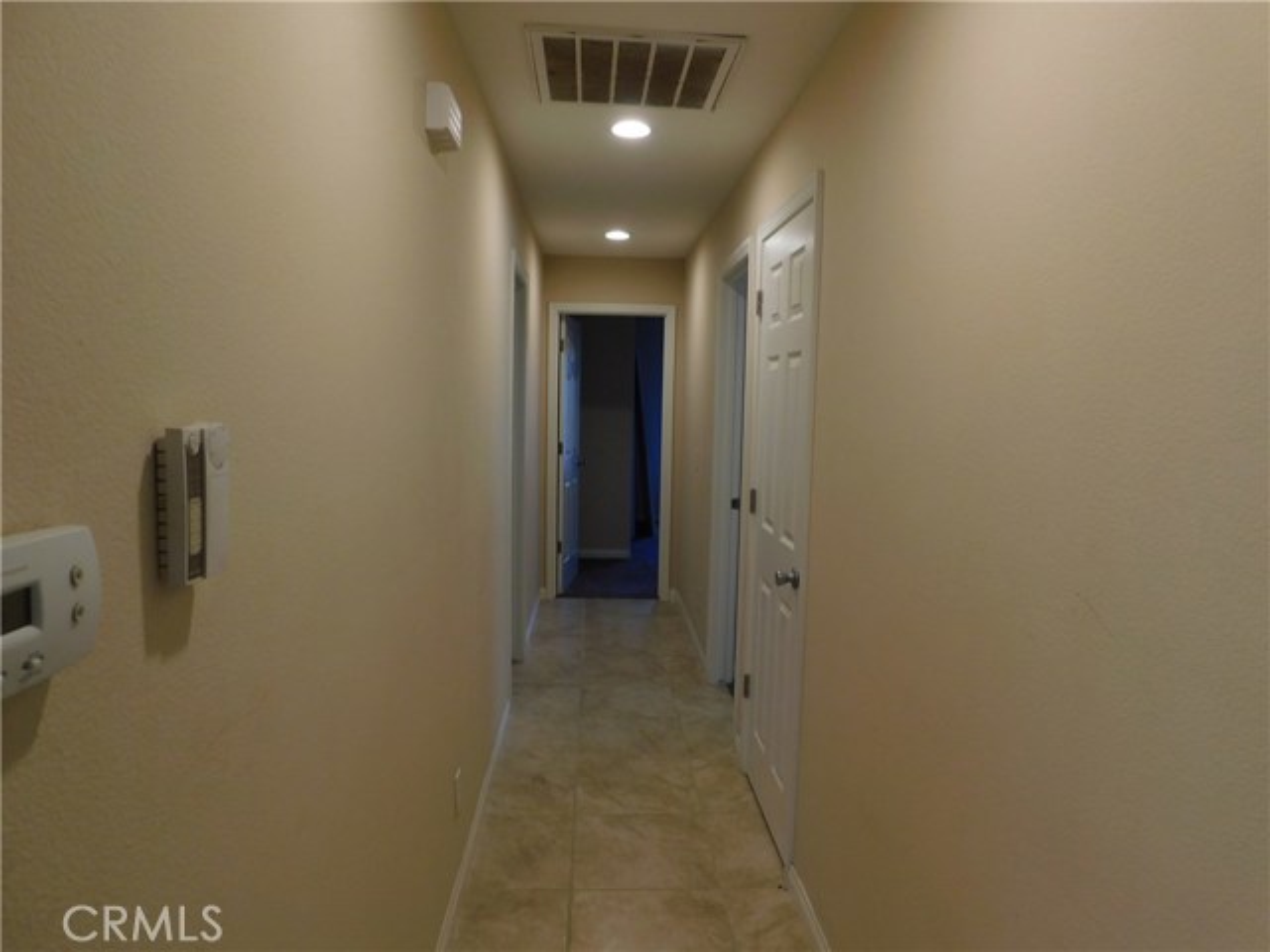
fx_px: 844
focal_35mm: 23
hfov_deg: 73.9
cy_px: 476
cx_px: 635
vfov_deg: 58.9
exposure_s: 1/40
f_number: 3
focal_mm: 4
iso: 125
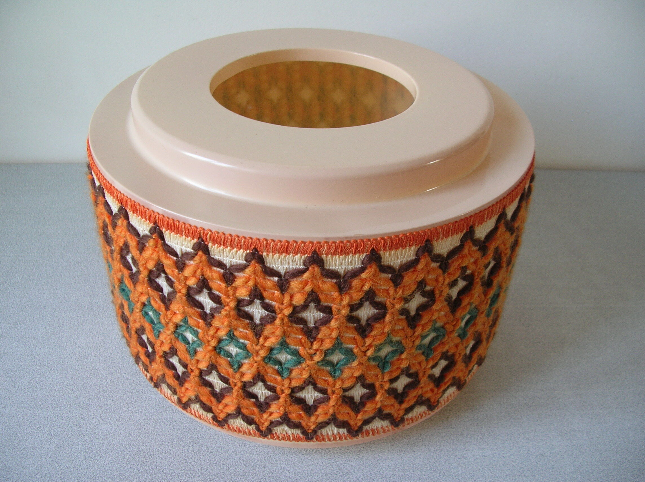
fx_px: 652
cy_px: 241
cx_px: 322
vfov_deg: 40.6
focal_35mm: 35
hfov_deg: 52.7
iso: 50
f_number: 2.8
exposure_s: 1/13.8
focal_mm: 5.8
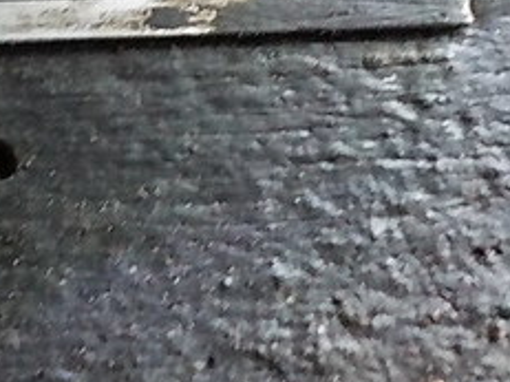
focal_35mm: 83
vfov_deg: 16.8
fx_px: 1222
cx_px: -86
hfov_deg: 22.0
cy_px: -104
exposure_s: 1/25
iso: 800
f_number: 3.3
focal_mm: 4.1
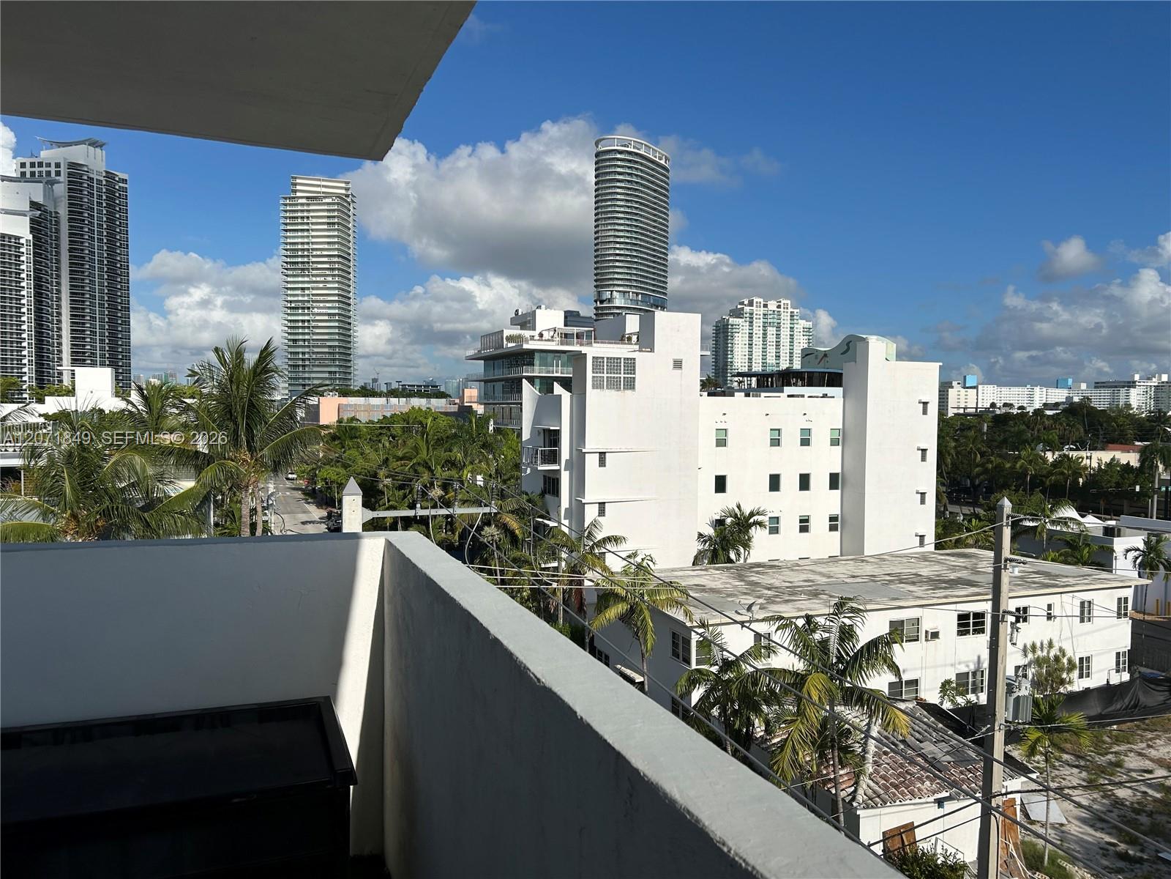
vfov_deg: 53.1
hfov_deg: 67.3
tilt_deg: -2.5
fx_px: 880
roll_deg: -0.2
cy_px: 440
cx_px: 586
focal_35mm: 26
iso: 50
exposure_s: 1/10309
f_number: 1.5
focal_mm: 5.7
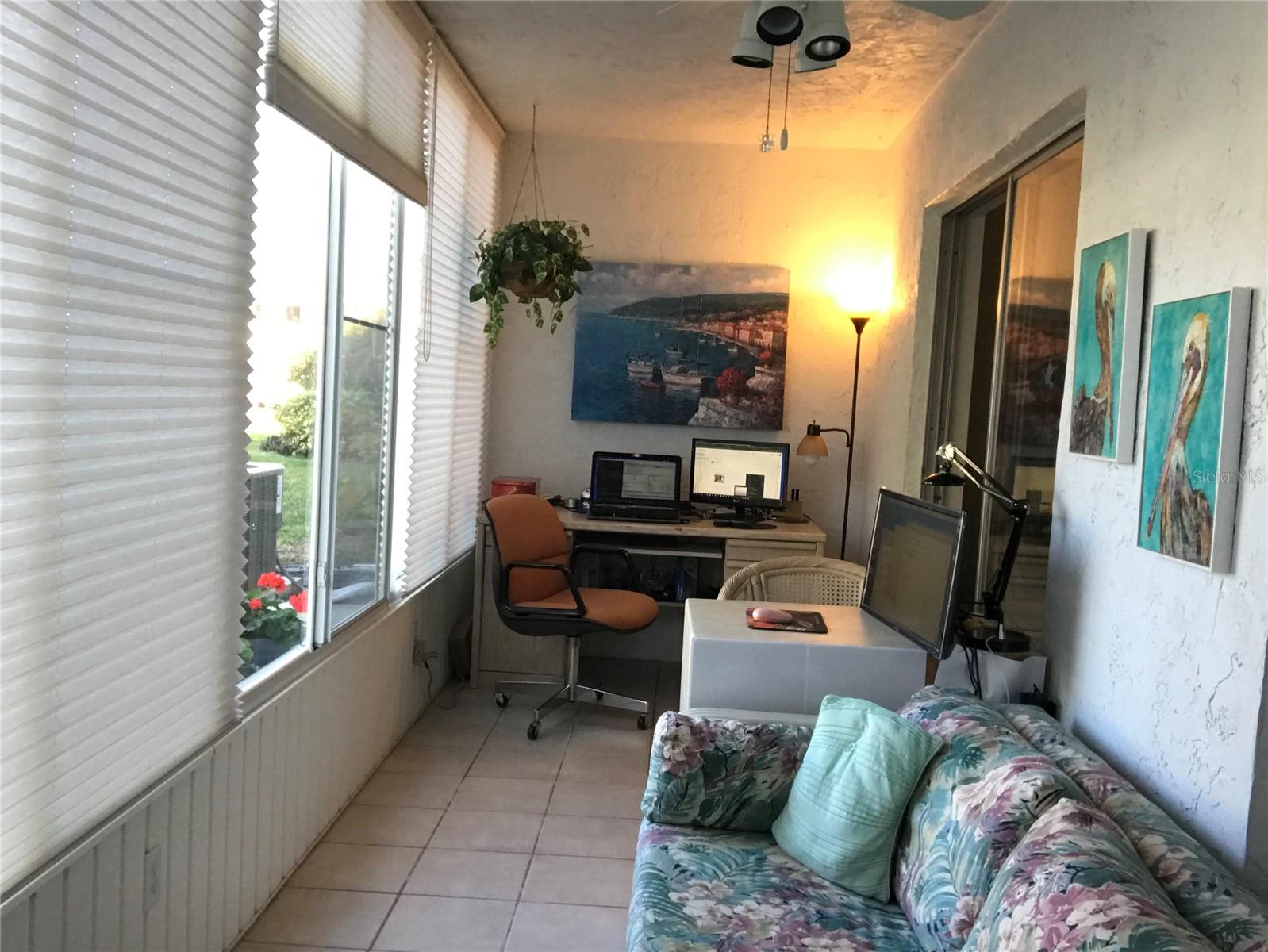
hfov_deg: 56.8
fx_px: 1173
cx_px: 634
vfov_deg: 44.2
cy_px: 476
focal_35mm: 32
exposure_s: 1/30
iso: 25
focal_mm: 2.87
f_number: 2.2
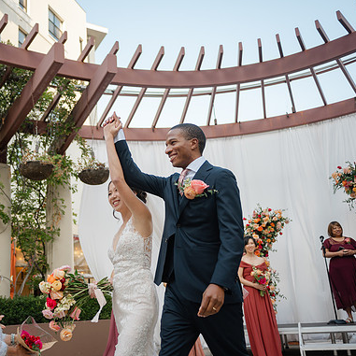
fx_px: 431
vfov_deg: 44.9
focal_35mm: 37
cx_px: 122
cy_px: 178
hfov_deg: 44.4
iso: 100
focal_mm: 28
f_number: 2.8
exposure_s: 1/400
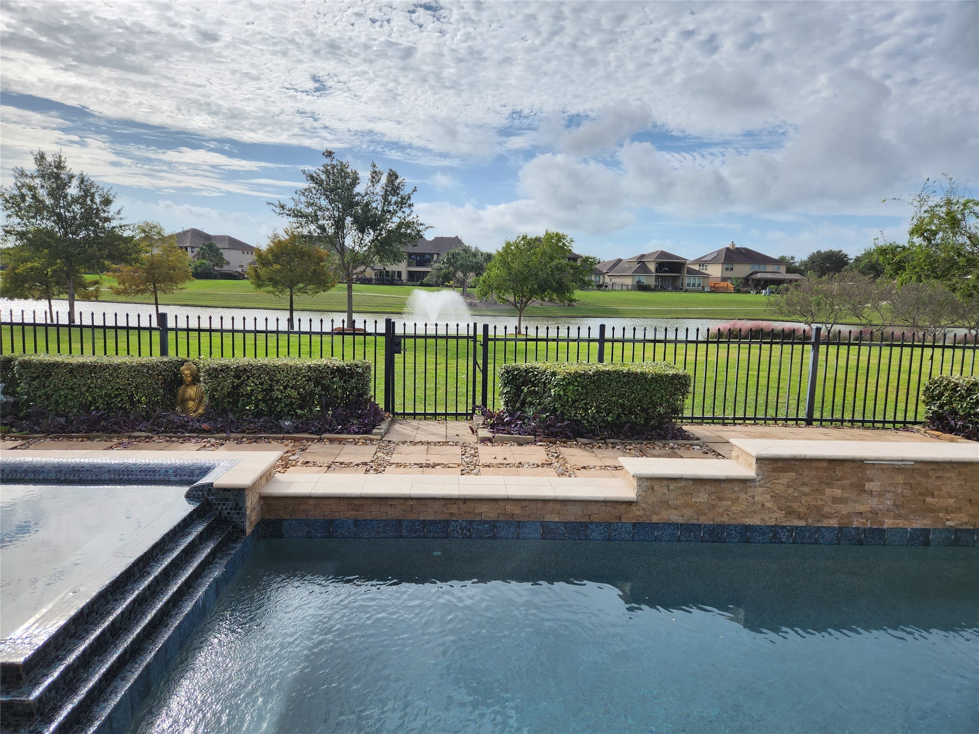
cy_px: 367
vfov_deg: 58.9
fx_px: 650
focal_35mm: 23
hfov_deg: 73.9
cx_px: 490
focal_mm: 5.4
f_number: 1.8
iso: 20
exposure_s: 1/3100
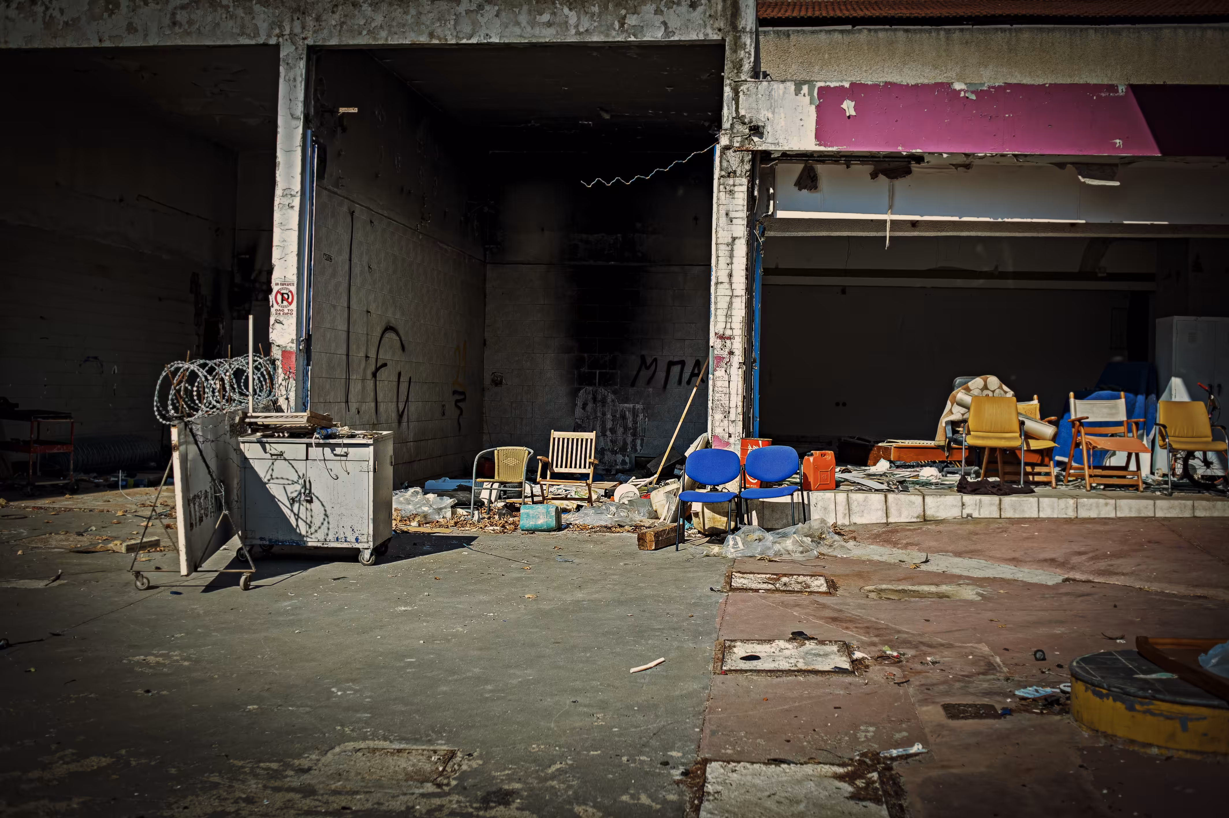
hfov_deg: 54.5
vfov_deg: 37.8
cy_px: 409
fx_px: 1194
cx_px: 614
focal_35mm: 35
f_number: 4
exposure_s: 1/3200
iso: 200
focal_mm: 35
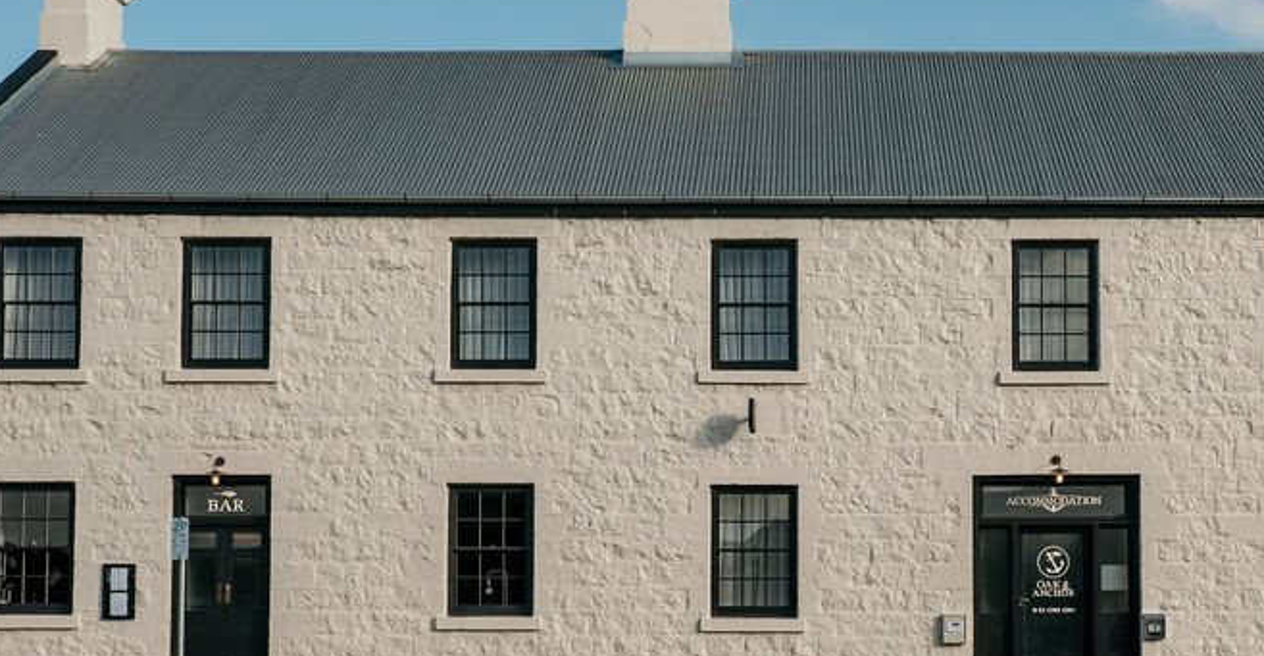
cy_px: 478
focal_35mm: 56
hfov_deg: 37.6
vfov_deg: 20.1
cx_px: 791
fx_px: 1843
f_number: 8
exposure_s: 1/850
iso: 400
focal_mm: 22.3
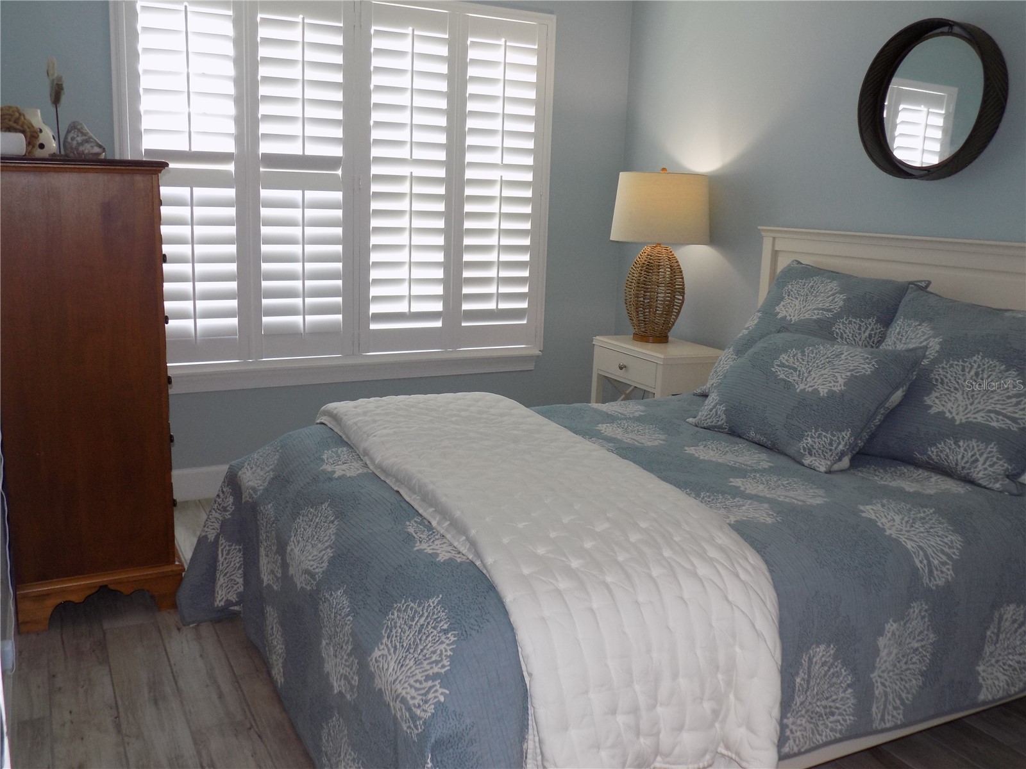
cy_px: 384
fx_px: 889
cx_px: 513
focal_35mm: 30
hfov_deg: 60.0
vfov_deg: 46.8
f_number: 3.3
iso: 125
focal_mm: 5.3
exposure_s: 1/30
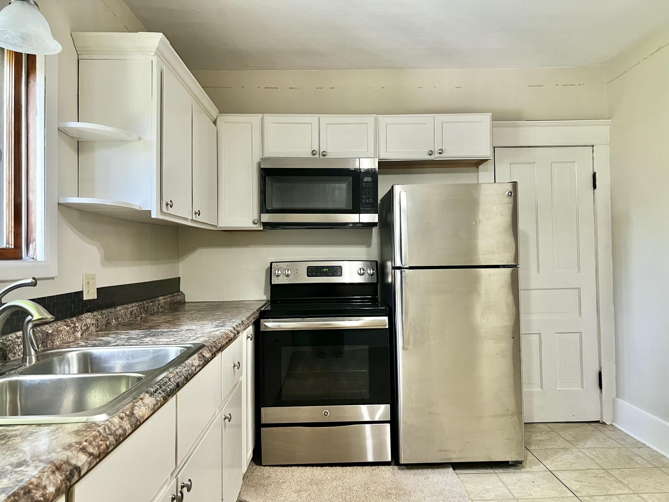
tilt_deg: +0.4
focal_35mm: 26
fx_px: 502
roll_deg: +0.9
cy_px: 251
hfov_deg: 67.3
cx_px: 334
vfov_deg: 53.1
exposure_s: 1/60
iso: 200
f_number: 1.5
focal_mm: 5.7
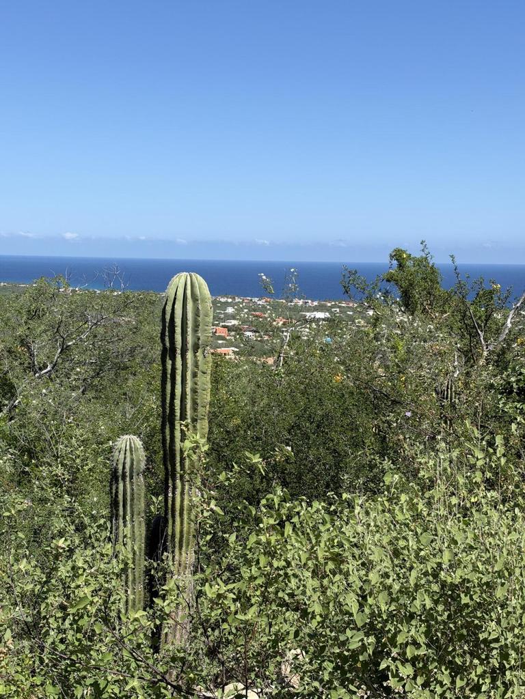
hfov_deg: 30.3
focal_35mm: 48
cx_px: 262
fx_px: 971
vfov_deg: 39.7
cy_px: 350
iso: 64
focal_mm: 6.93
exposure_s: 1/4975
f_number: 1.8
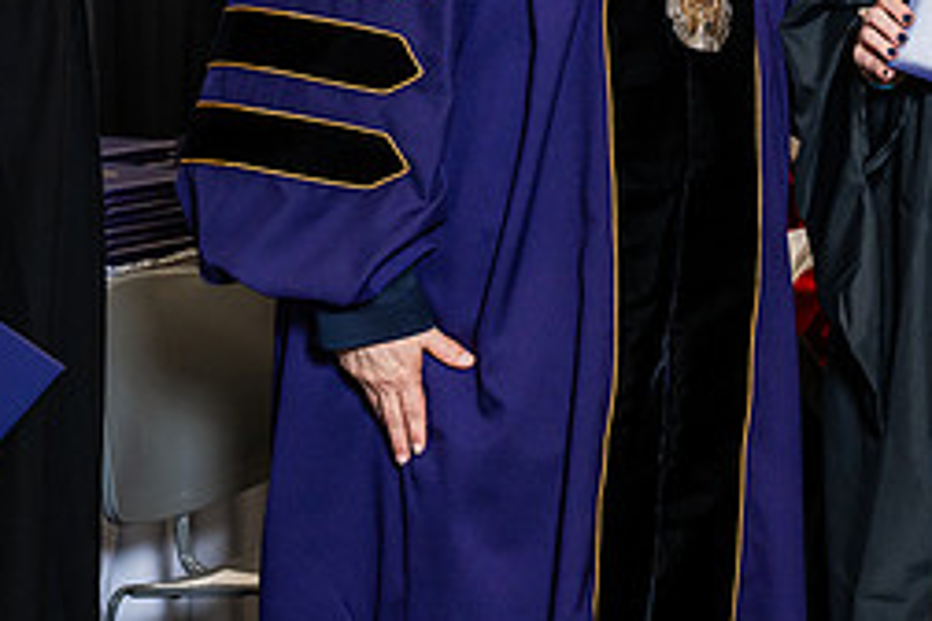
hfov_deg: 14.6
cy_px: 17
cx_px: 958
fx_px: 3572
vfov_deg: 9.9
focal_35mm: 138
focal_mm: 60
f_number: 4.5
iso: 1250
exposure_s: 1/200
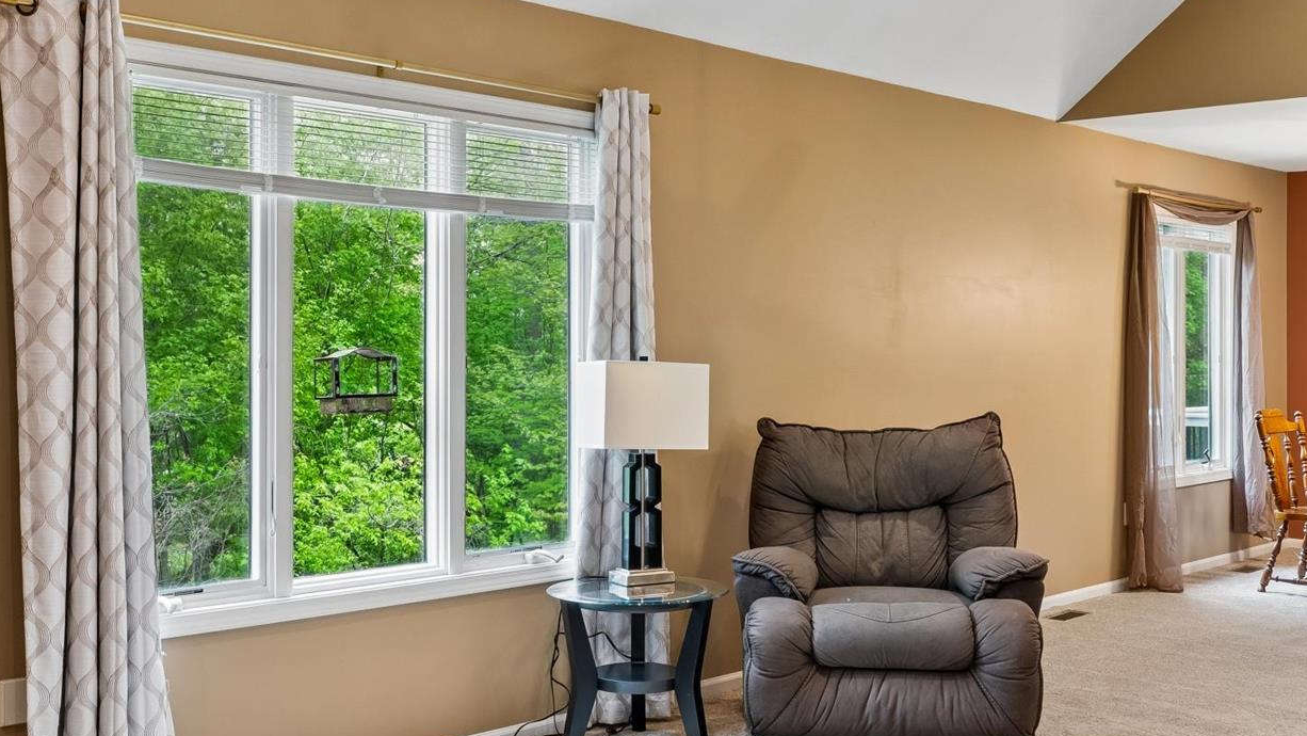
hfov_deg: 47.9
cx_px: 747
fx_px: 1465
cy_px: 367
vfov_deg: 28.2
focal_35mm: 42
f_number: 13
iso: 400
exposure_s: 1/1.67
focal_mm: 16.1
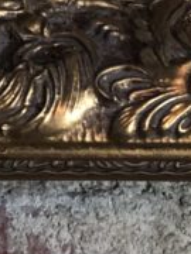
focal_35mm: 296
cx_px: 96
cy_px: -318
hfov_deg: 5.0
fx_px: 2178
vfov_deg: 6.4
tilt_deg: +0.8
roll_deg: -1.9
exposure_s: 1/14
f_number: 2.4
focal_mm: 6
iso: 160
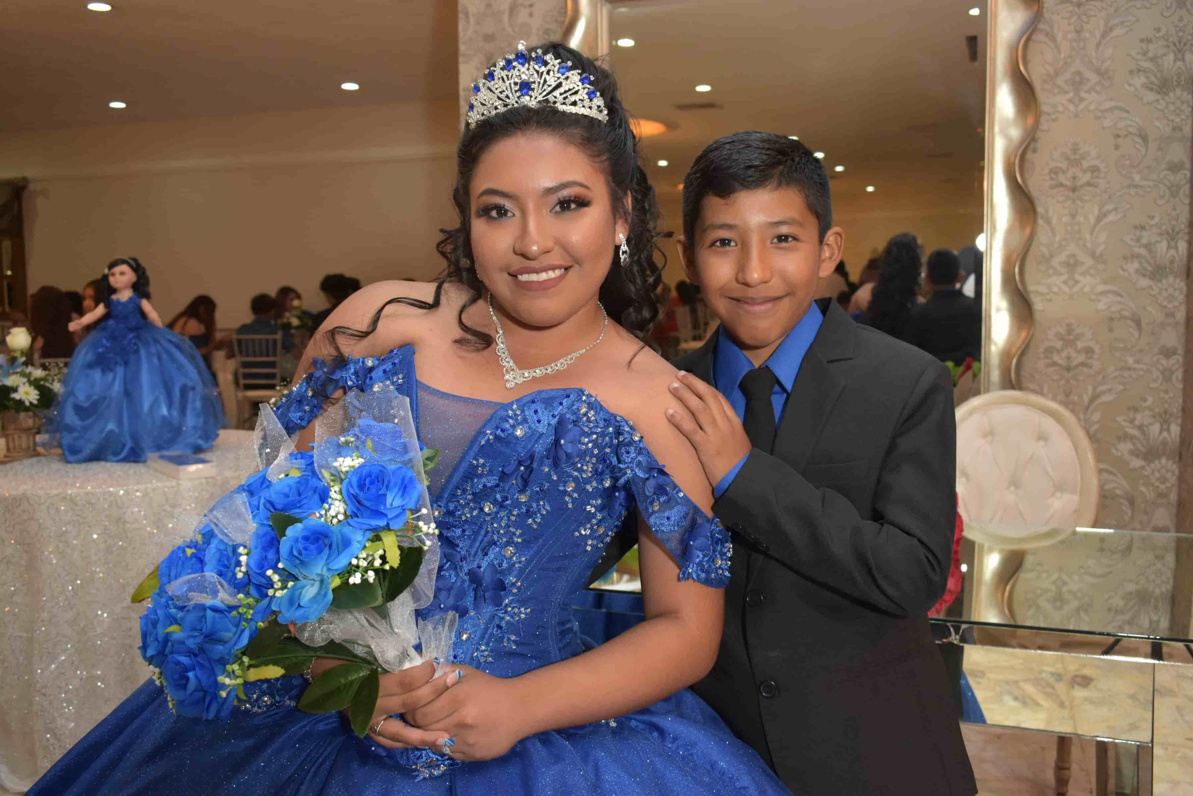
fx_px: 1093
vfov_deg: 40.0
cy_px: 398
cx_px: 596
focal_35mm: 33
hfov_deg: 57.2
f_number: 5
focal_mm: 22
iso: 800
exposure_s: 1/80
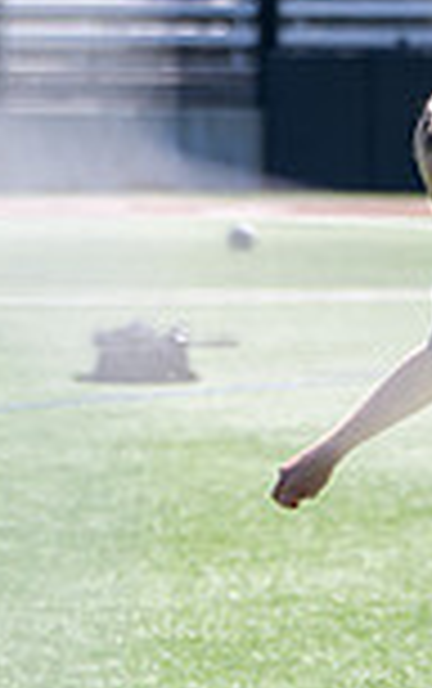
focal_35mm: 434
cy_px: 857
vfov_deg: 4.8
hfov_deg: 3.0
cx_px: 492
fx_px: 8152
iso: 80
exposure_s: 1/800
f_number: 2.8
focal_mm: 81
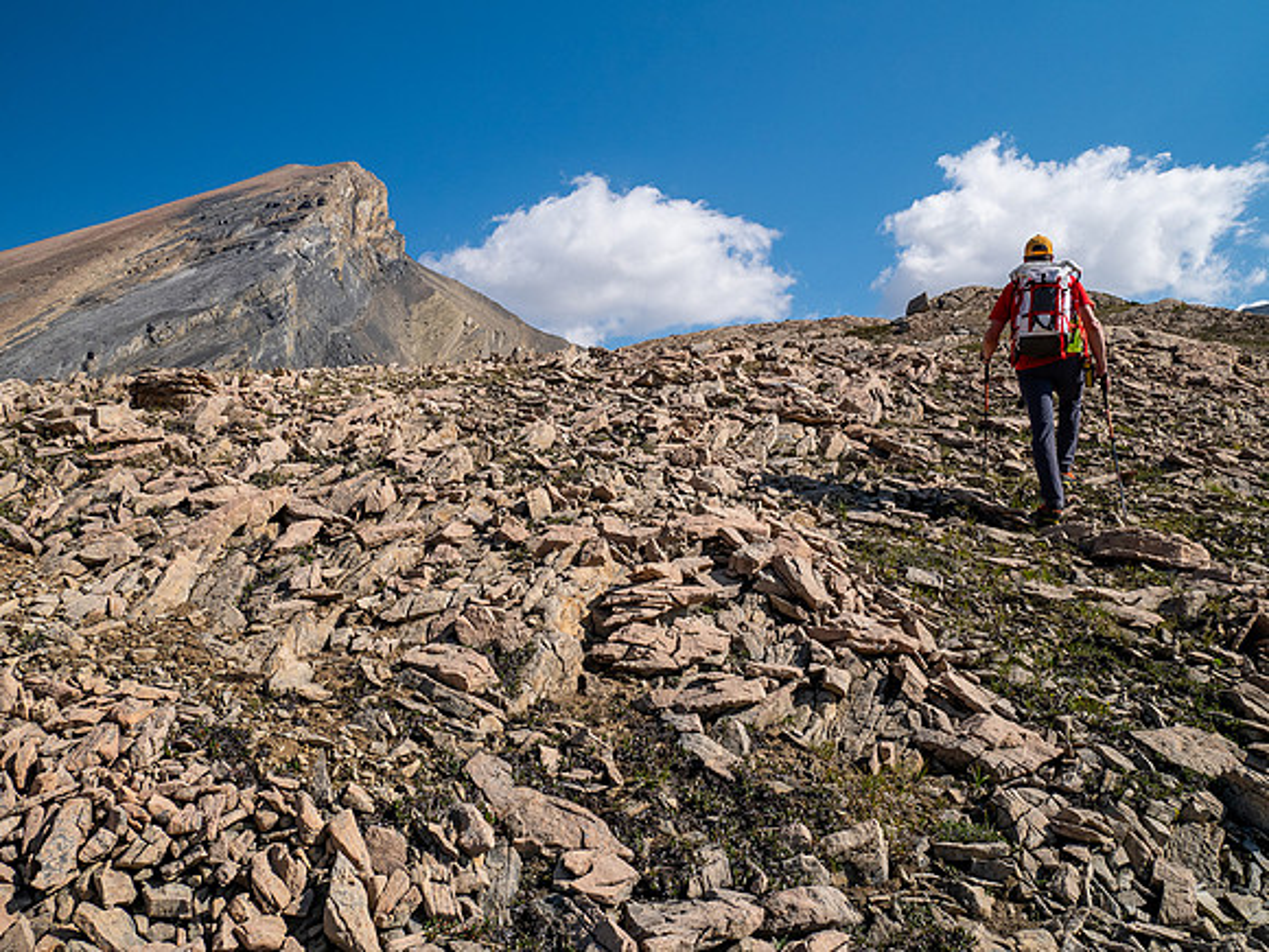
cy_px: 476
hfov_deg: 71.6
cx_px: 634
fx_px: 880
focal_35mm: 24
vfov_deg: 56.8
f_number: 8
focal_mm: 12
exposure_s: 1/320
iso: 200
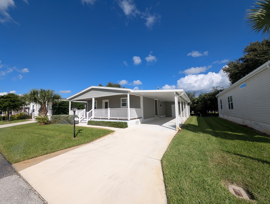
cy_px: 102
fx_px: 94
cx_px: 135
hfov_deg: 110.5
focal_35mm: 12
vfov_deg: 94.6
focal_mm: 2.23
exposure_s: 1/2725
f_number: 1.95
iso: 40
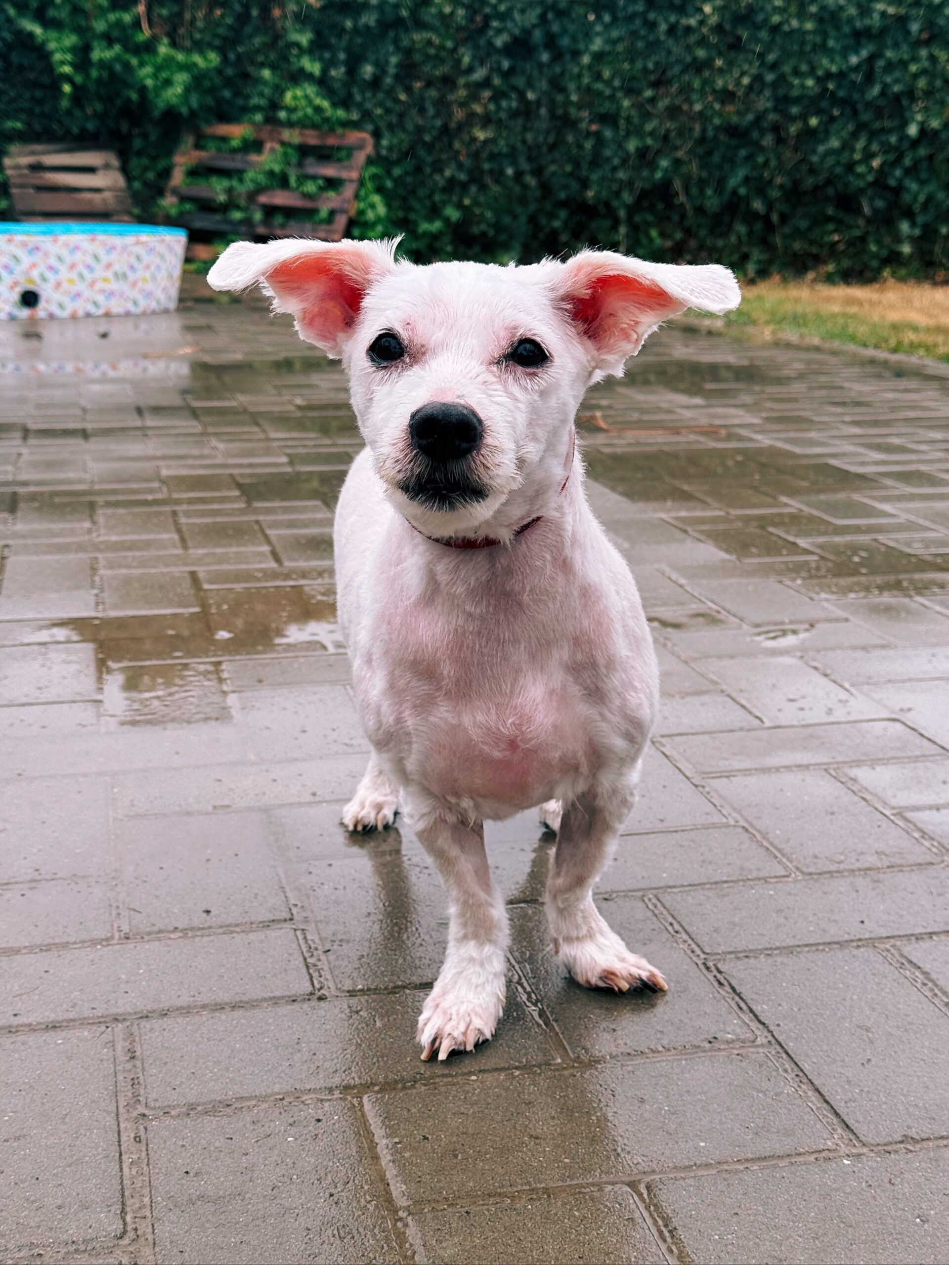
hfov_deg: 30.3
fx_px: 1755
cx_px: 474
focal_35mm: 48
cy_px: 632
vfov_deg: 39.7
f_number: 1.78
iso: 64
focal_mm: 6.76
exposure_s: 1/368
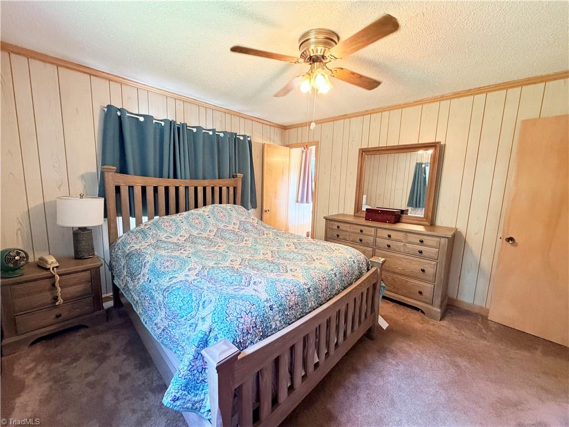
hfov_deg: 102.1
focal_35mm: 14
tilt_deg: -8.7
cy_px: 214
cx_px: 284
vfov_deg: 85.7
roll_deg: -1.8
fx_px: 230
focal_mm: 2.22
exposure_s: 1/60
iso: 500
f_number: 2.2
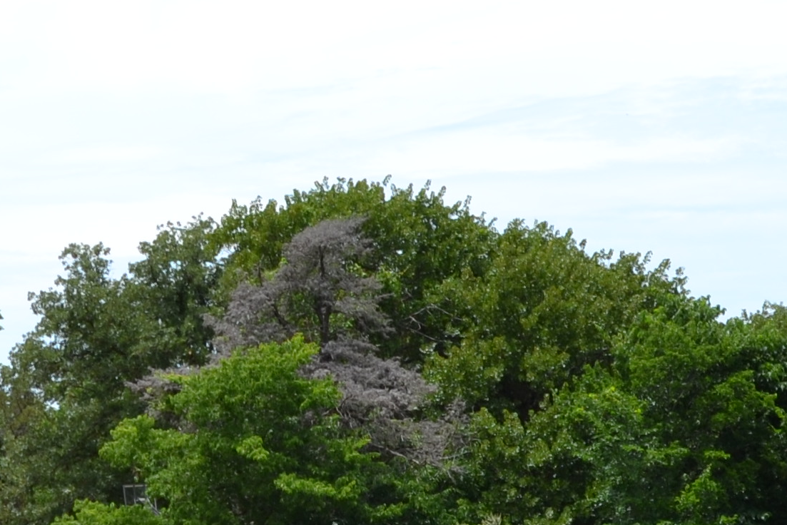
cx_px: -28
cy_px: 464
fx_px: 3151
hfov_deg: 14.0
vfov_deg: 9.5
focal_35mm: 144
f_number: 8
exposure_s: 1/250
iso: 100
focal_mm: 23
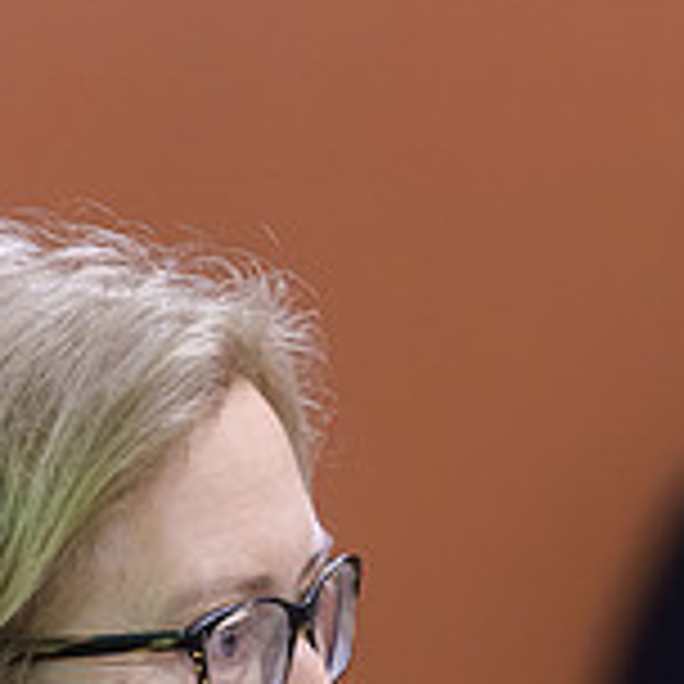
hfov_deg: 1.9
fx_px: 20232
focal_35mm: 905
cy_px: 657
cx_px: 814
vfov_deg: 1.9
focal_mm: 280
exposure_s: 1/250
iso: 4000
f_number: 4
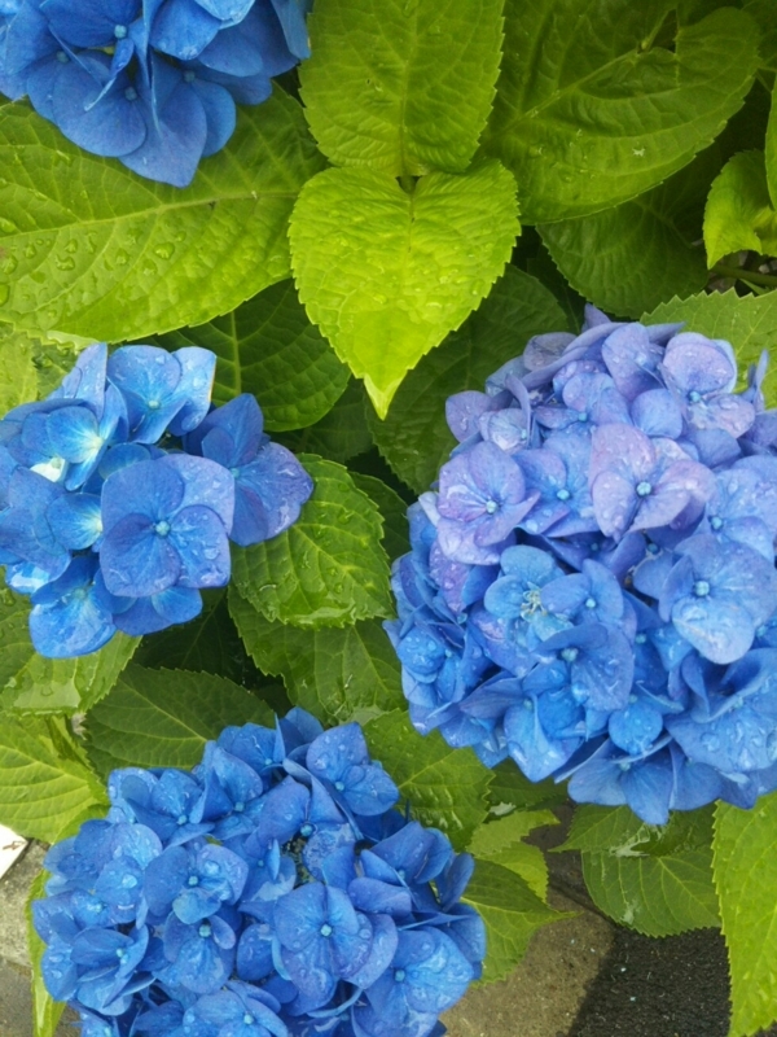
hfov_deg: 46.8
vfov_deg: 60.0
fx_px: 898
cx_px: 388
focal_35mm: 30
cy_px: 518
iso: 64
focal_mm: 4
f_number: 2.2
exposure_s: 1/120
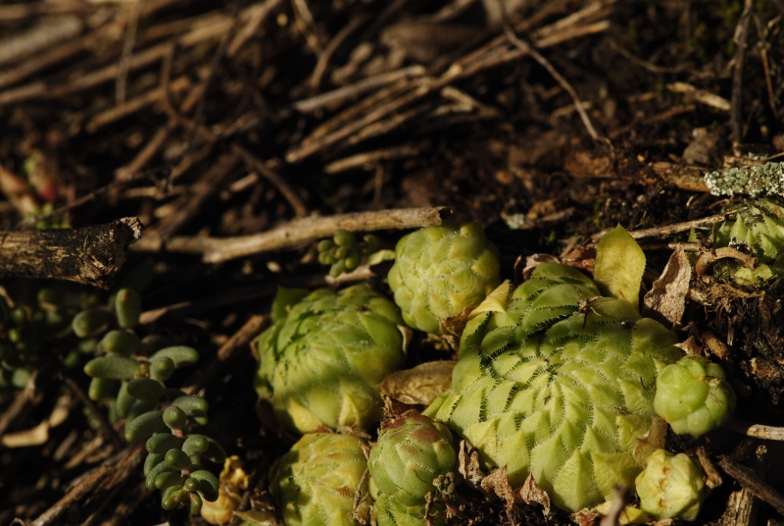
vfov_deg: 10.8
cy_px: 263
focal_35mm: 128
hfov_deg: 16.0
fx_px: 2781
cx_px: 392
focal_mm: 85
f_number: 10
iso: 100
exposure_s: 1/250
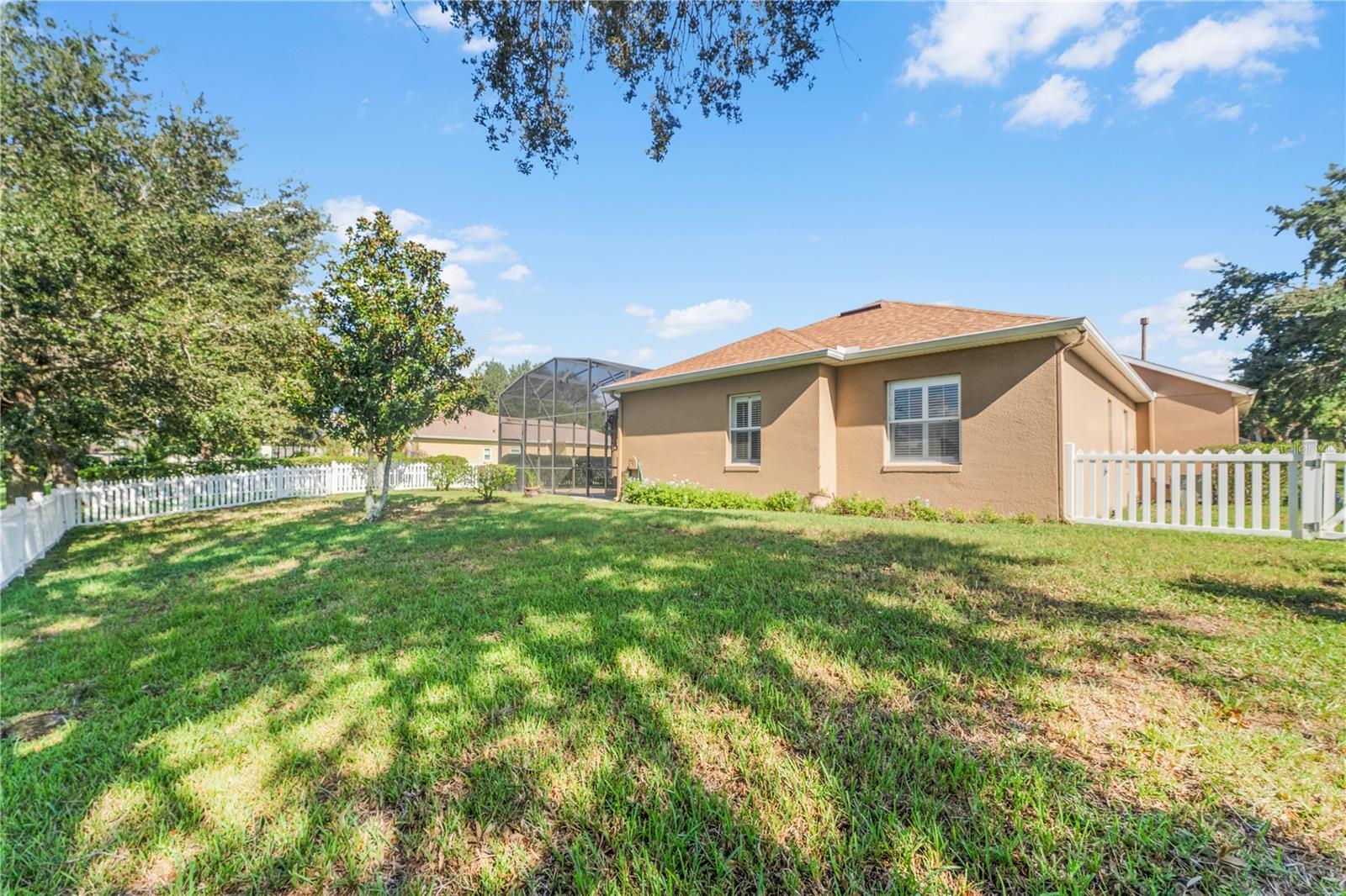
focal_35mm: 14
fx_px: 523
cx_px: 673
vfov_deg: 81.2
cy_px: 448
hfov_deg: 104.3
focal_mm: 14
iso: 1600
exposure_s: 1/1600
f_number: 10
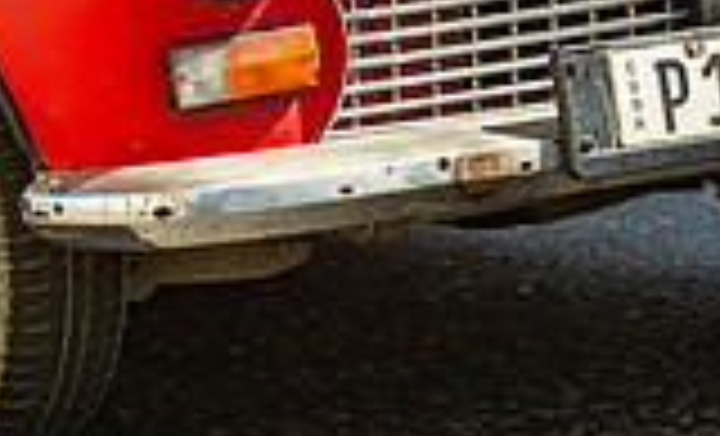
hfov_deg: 5.3
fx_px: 7745
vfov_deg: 3.2
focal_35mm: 398
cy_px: -392
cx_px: 17
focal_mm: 95
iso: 100
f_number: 8
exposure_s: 1/250
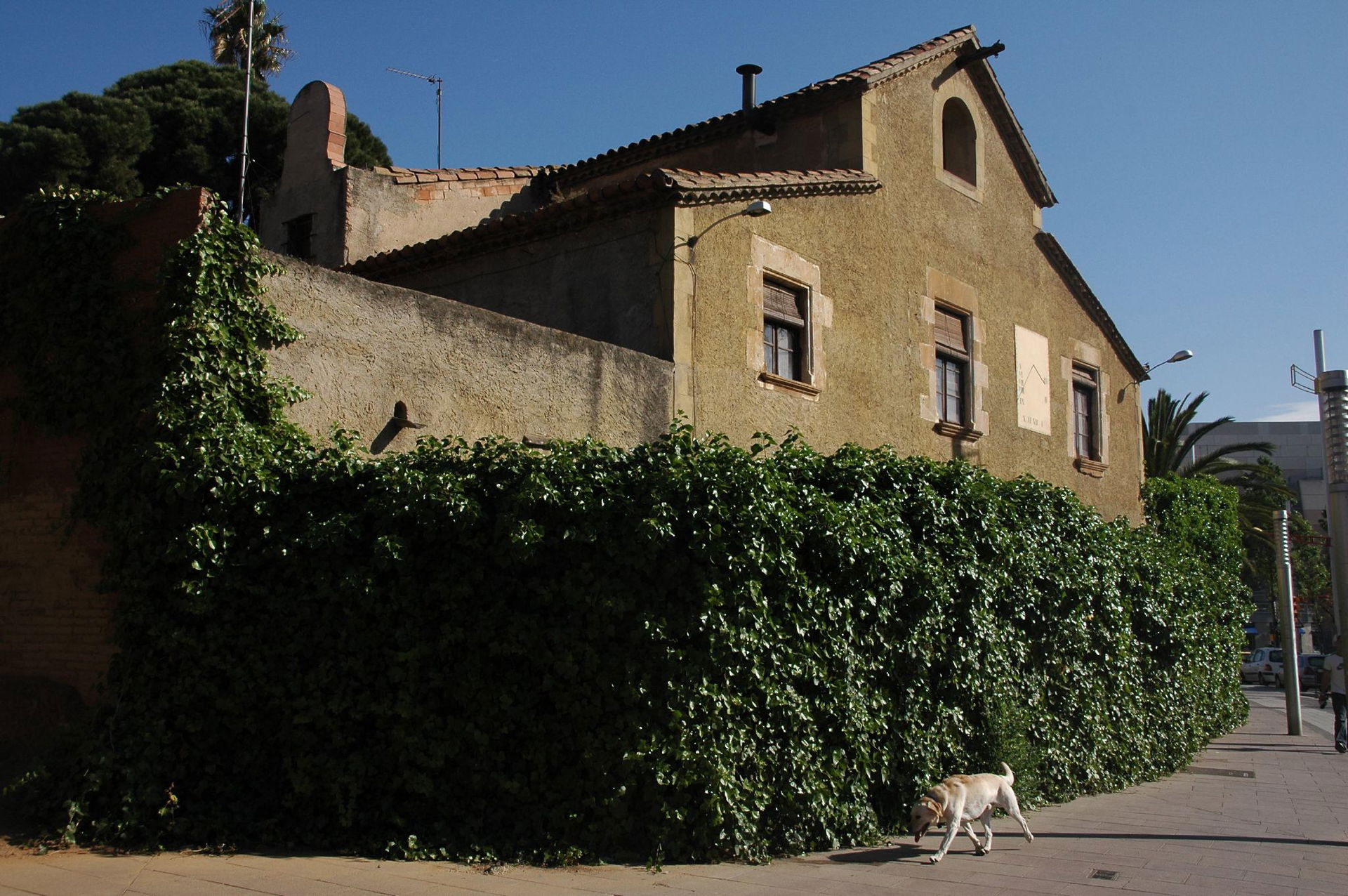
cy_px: 448
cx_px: 674
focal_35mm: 33
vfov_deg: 39.9
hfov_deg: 57.3
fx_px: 1234
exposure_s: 1/500
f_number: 9
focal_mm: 22
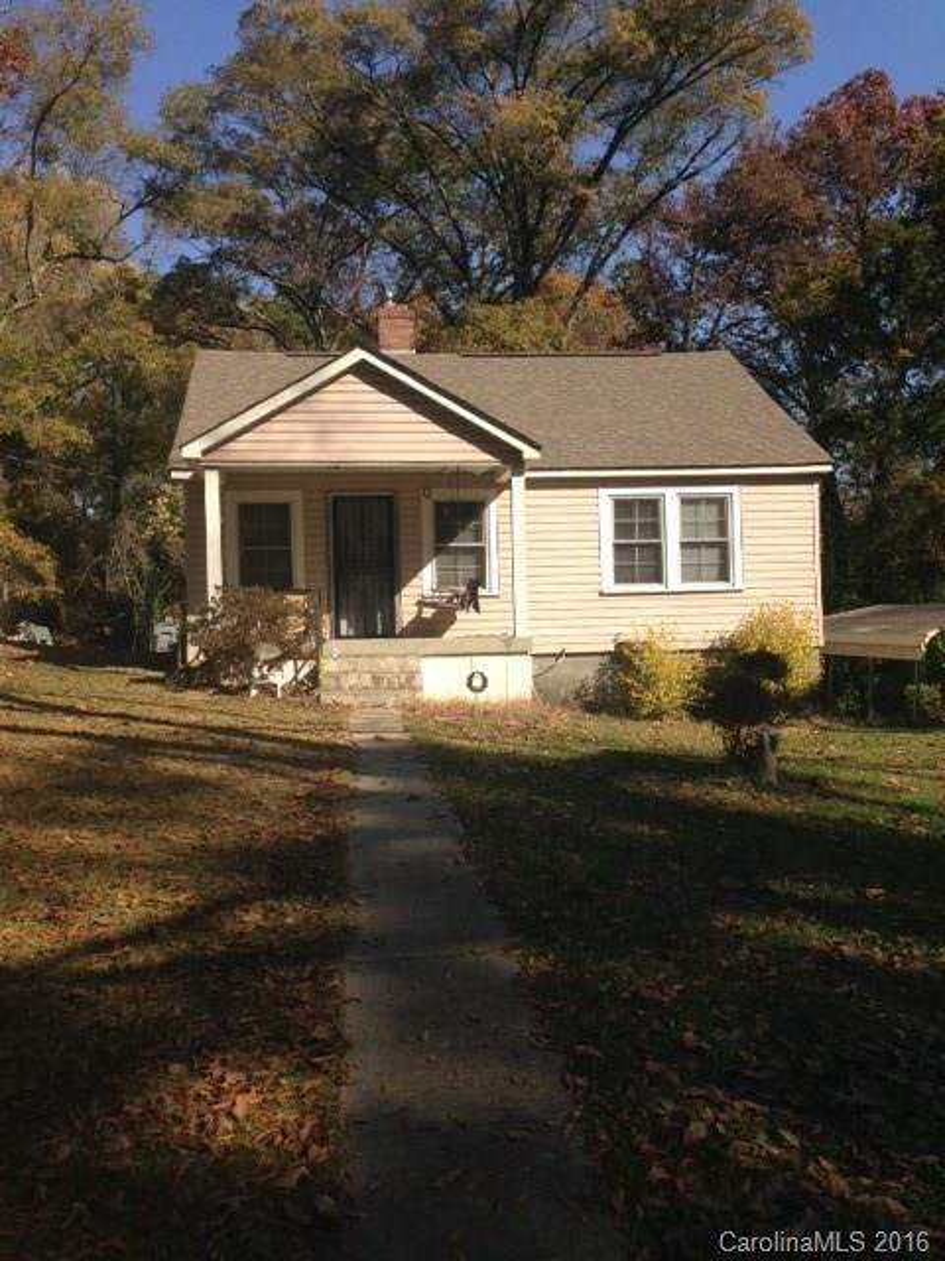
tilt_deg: +1.2
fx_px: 1201
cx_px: 472
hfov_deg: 42.9
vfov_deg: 55.4
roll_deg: +1.2
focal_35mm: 33
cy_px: 630
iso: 50
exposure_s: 1/1205
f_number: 2.4
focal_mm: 4.12
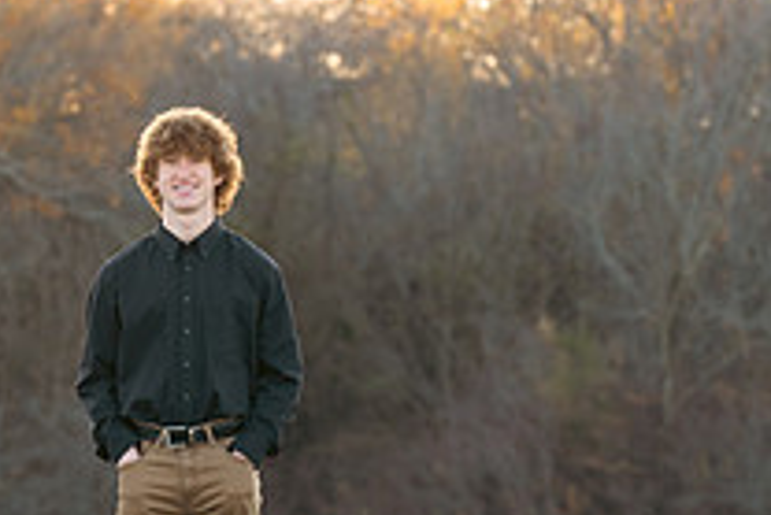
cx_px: 196
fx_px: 5208
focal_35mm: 243
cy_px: 424
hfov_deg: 8.5
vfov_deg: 5.7
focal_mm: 87
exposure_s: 1/320
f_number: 2.8
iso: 400
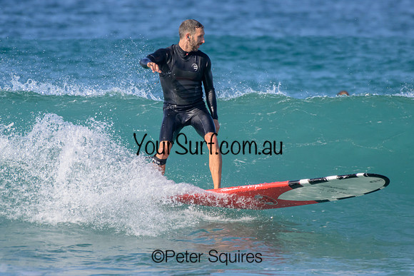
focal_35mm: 1149
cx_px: 203
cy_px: 119
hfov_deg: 1.8
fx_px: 13214
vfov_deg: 1.2
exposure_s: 1/2000
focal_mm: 1000
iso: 2000
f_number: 11
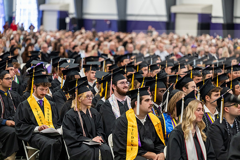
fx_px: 934
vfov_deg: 9.8
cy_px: 80
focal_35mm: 140
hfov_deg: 14.7
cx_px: 120
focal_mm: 140
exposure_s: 1/200
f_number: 3.2
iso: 2500
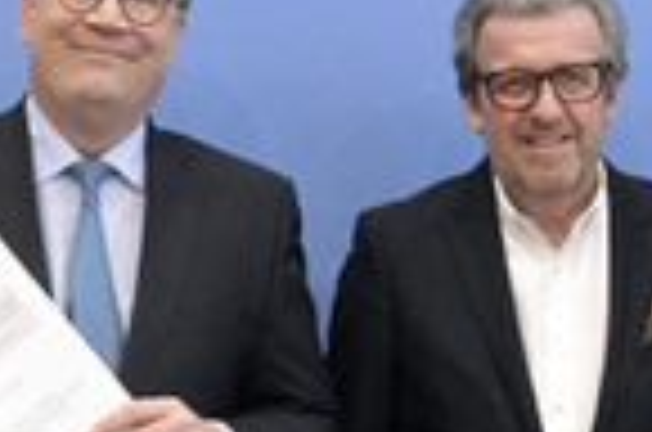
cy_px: 306
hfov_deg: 18.8
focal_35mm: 109
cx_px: 245
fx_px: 1970
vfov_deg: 12.5
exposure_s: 1/320
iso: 3200
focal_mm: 35
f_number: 5
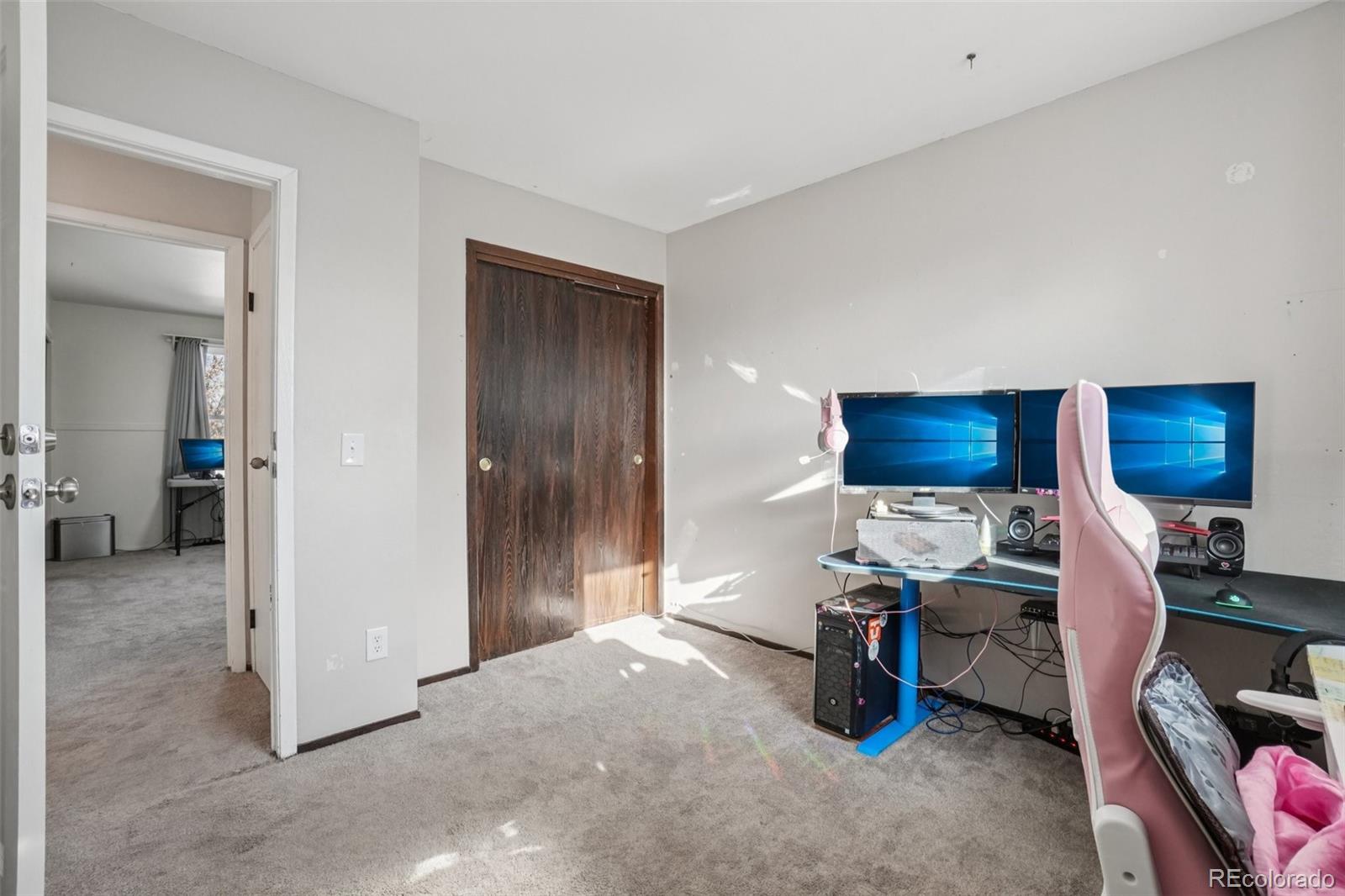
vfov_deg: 77.3
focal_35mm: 15
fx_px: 560
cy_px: 448
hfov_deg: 100.4
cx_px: 672
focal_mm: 10
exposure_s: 1/80
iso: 1000
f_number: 8
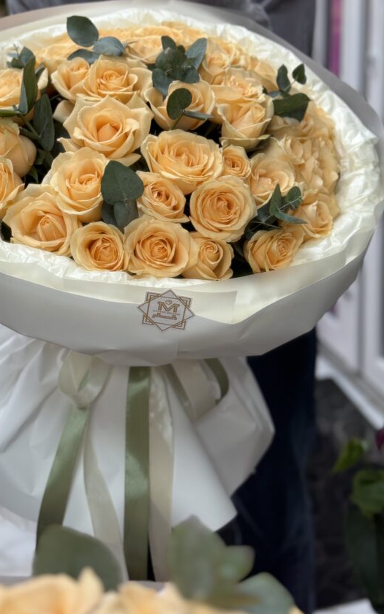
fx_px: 1038
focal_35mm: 62
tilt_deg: -24.1
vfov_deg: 32.9
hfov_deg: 20.9
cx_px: 167
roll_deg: +3.4
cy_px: 246
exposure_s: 1/100
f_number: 1.78
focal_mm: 6.76
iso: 64
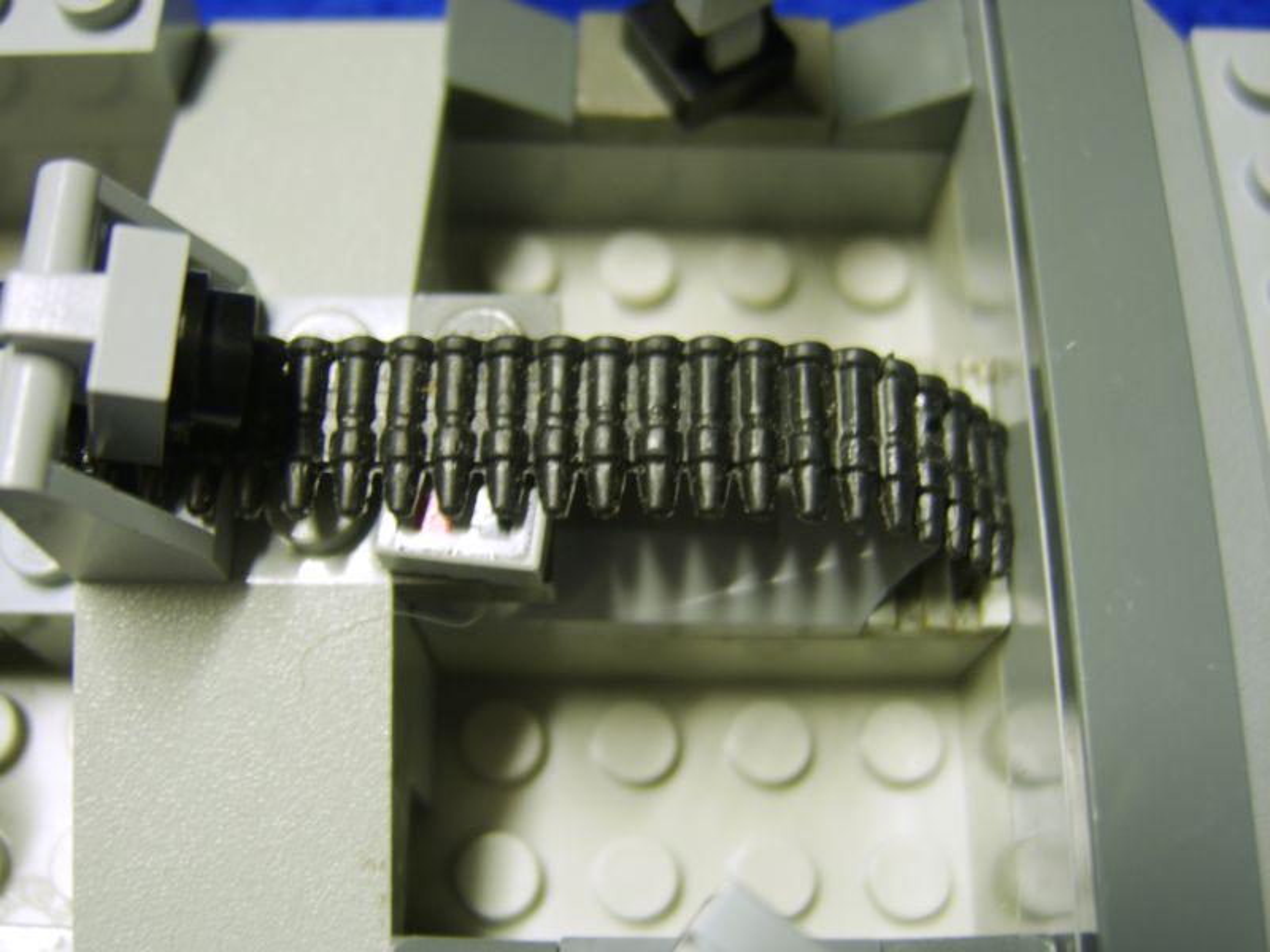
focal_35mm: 31
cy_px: 476
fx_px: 1137
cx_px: 635
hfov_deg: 58.4
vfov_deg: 45.4
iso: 71
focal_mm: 8.13
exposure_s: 1/2
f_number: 2.7
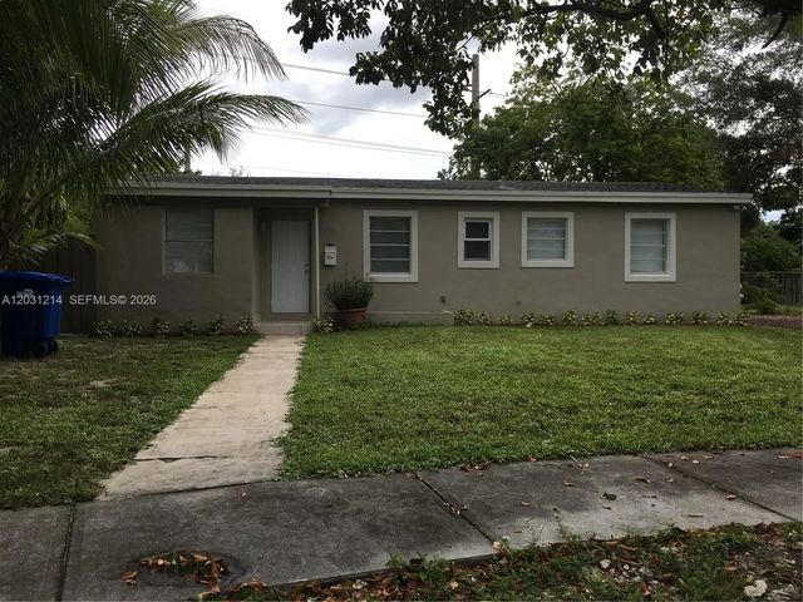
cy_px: 301
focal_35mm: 29
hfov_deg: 61.7
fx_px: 673
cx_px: 402
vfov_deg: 48.2
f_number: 2.2
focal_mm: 4.15
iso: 25
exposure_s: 1/625
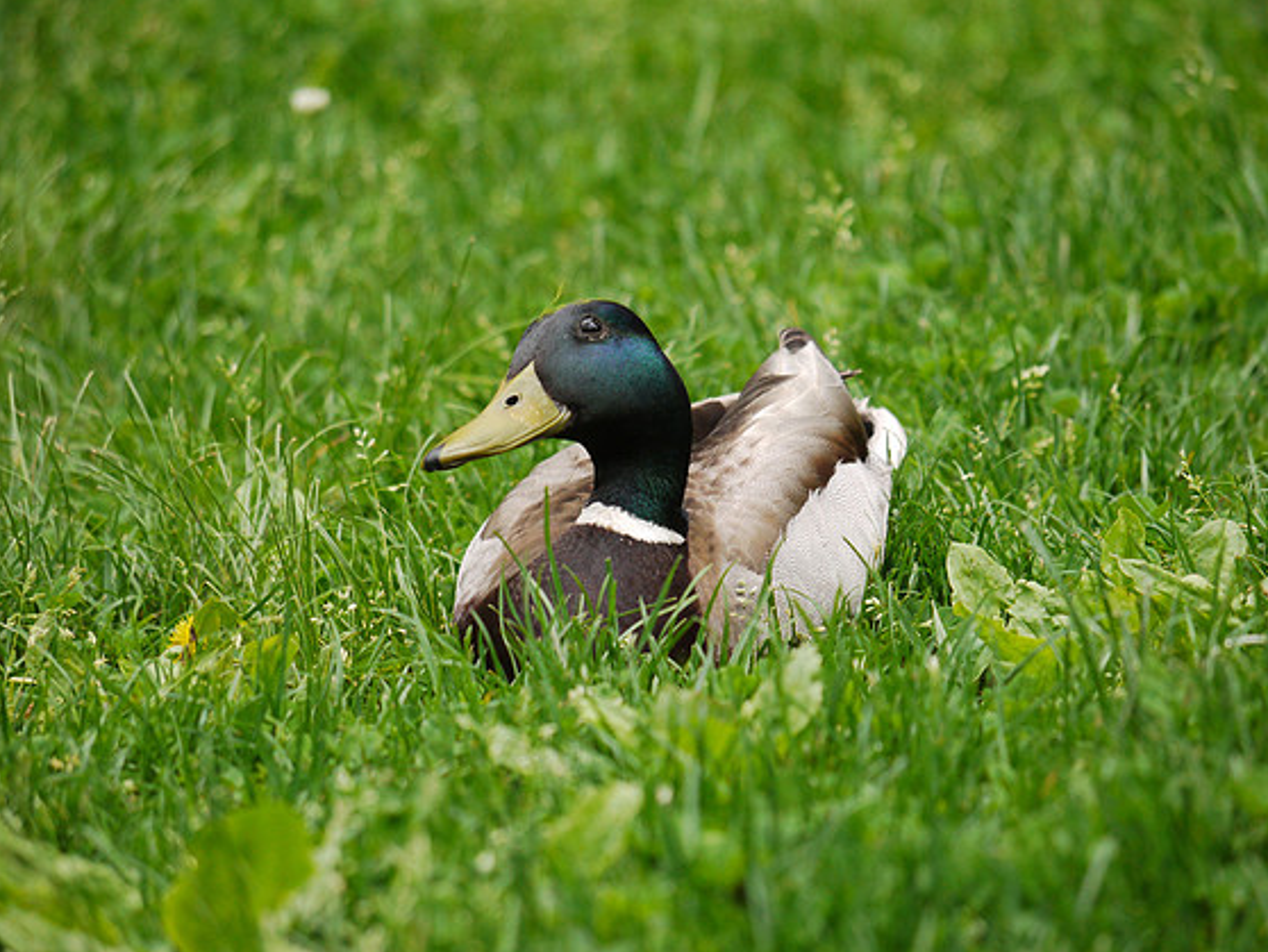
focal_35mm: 401
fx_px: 14695
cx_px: 657
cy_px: 471
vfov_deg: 3.7
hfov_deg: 4.9
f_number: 4.9
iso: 400
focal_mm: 193
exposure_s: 1/320
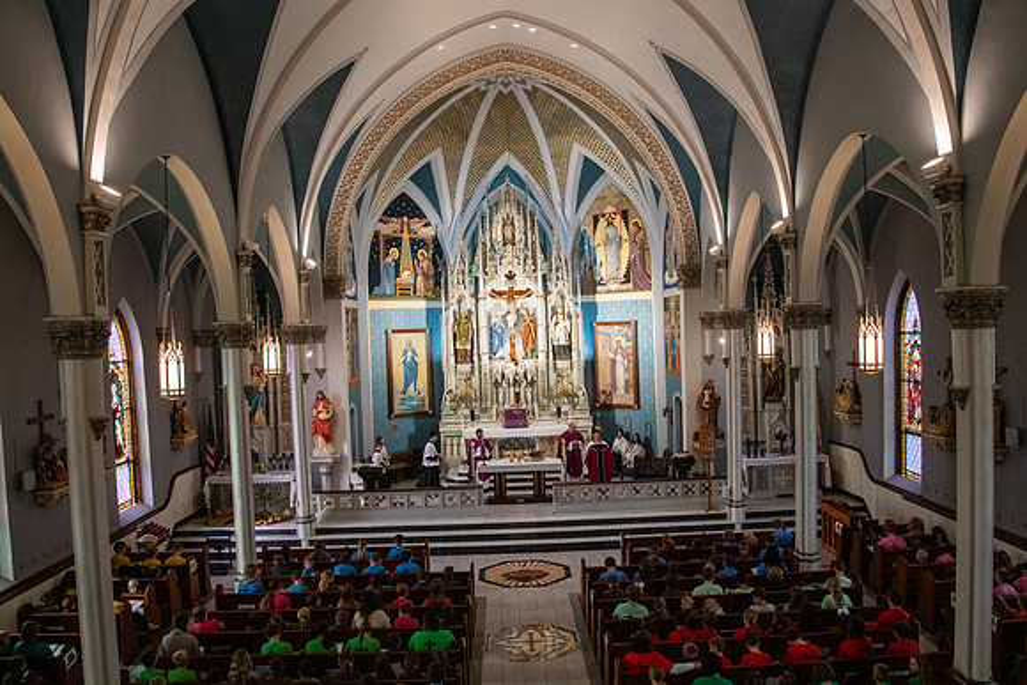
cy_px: 342
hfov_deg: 65.5
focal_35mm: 28
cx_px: 514
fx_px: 799
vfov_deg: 46.4
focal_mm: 28
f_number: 11
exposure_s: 1/80
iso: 4000
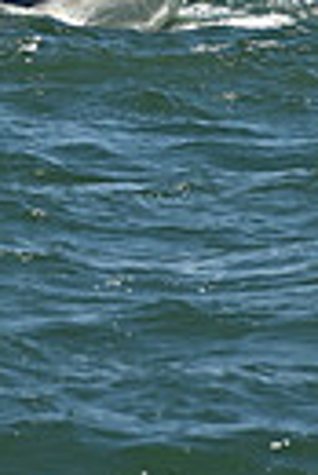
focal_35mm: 498
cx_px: -214
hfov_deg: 2.8
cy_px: -574
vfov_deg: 4.1
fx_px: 6580
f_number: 9
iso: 320
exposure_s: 1/1600
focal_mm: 112
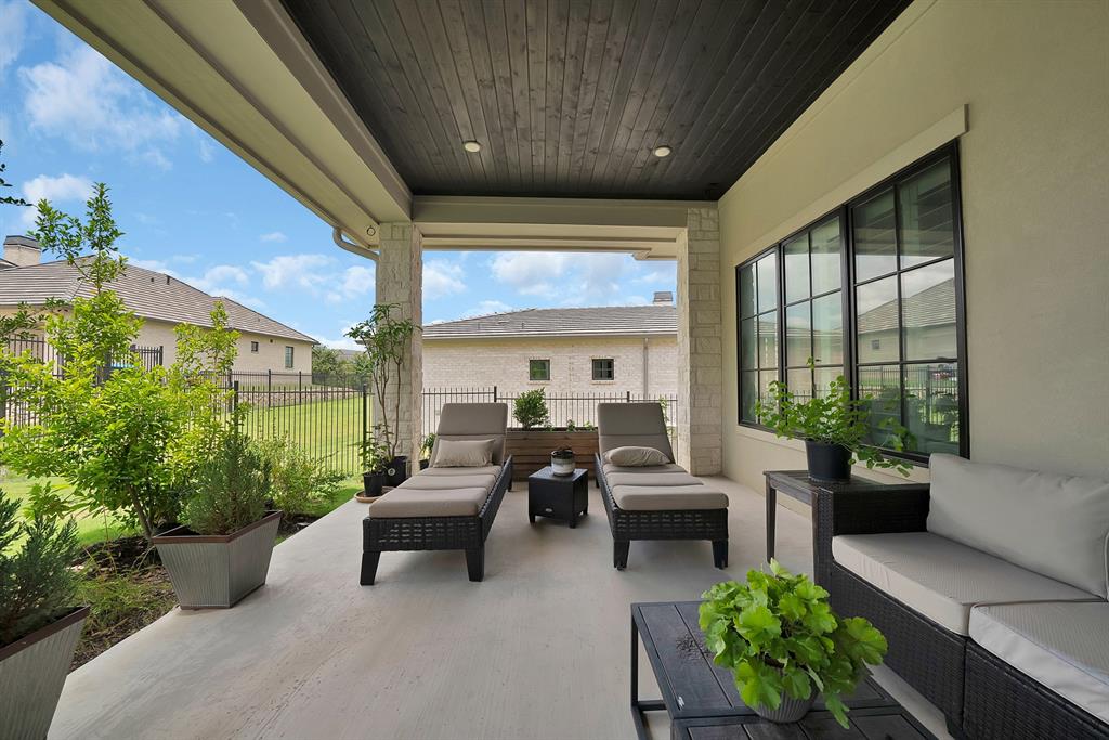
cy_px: 370
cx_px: 554
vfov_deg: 90.0
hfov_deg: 112.6
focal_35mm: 12
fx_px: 370
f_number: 9
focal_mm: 12
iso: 640
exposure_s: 1/250
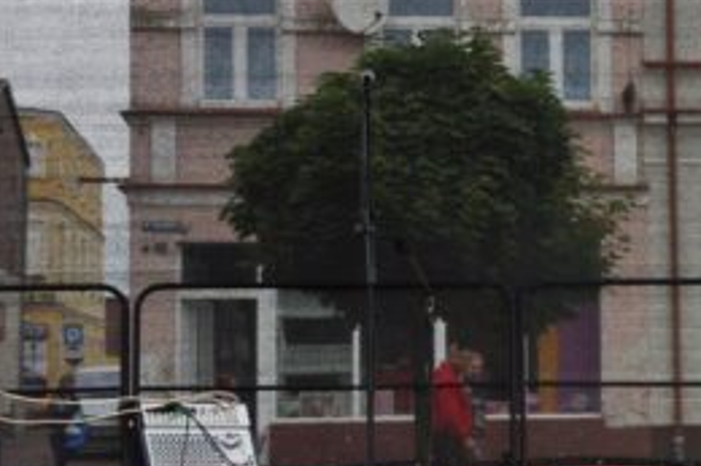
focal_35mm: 117
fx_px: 2274
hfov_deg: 17.4
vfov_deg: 11.7
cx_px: 582
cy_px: 172
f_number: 5
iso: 100
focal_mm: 45
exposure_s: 1/100
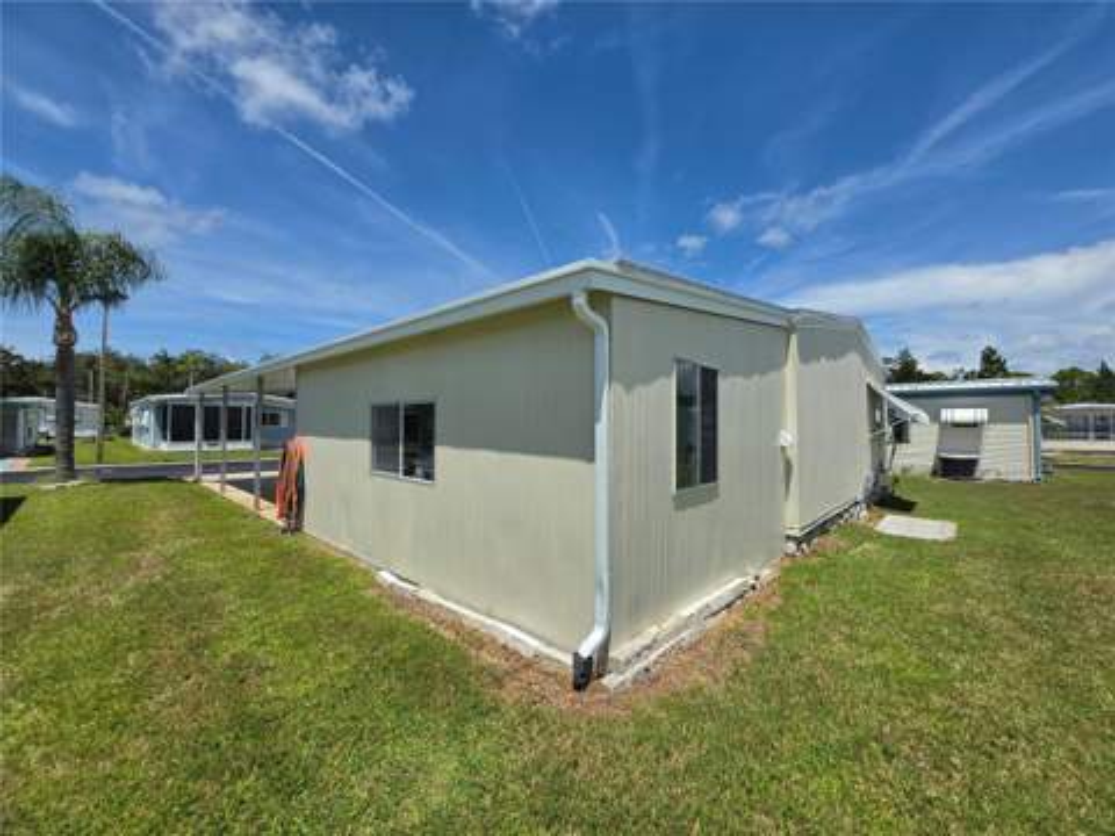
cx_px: 558
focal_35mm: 13
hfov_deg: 106.2
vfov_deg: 89.9
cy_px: 418
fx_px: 419
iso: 32
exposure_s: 1/2686
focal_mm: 2.2
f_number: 1.9
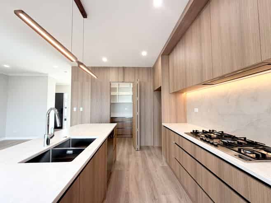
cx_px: 136
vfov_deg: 85.6
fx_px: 110
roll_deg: -0.1
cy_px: 102
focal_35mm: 14
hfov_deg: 102.1
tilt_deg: +2.4
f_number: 2.2
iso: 125
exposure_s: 1/121
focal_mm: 2.22
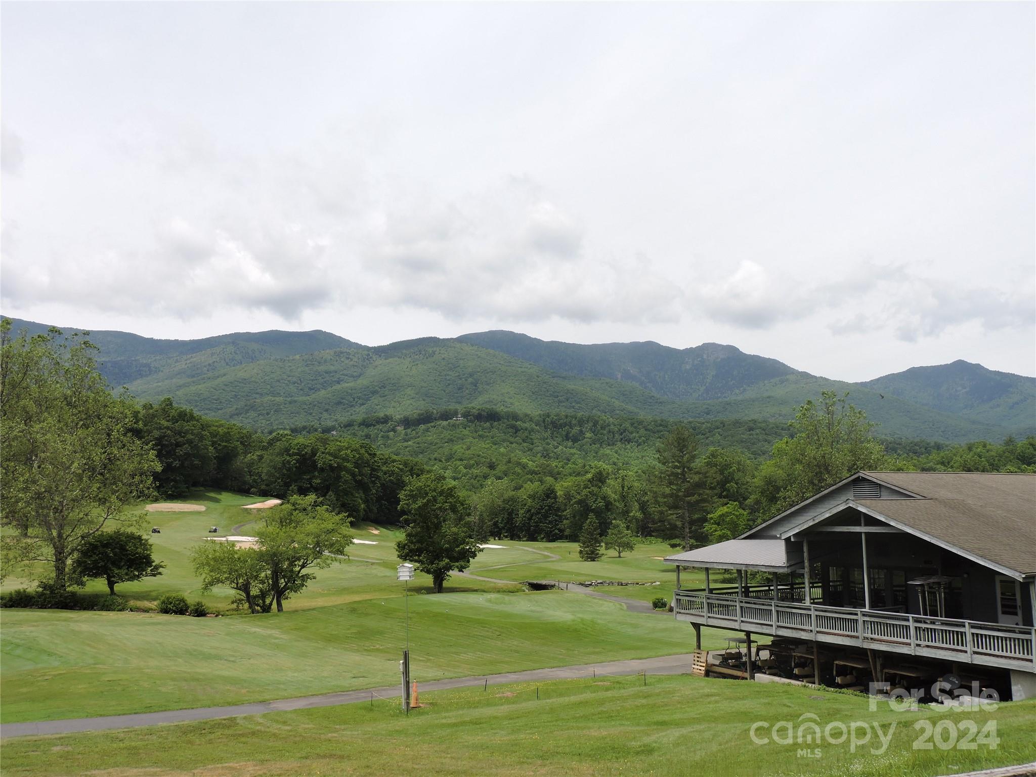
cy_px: 388
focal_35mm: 30
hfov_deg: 60.0
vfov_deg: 46.8
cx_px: 518
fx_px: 898
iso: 100
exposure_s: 1/1250
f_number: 3.1
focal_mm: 5.4
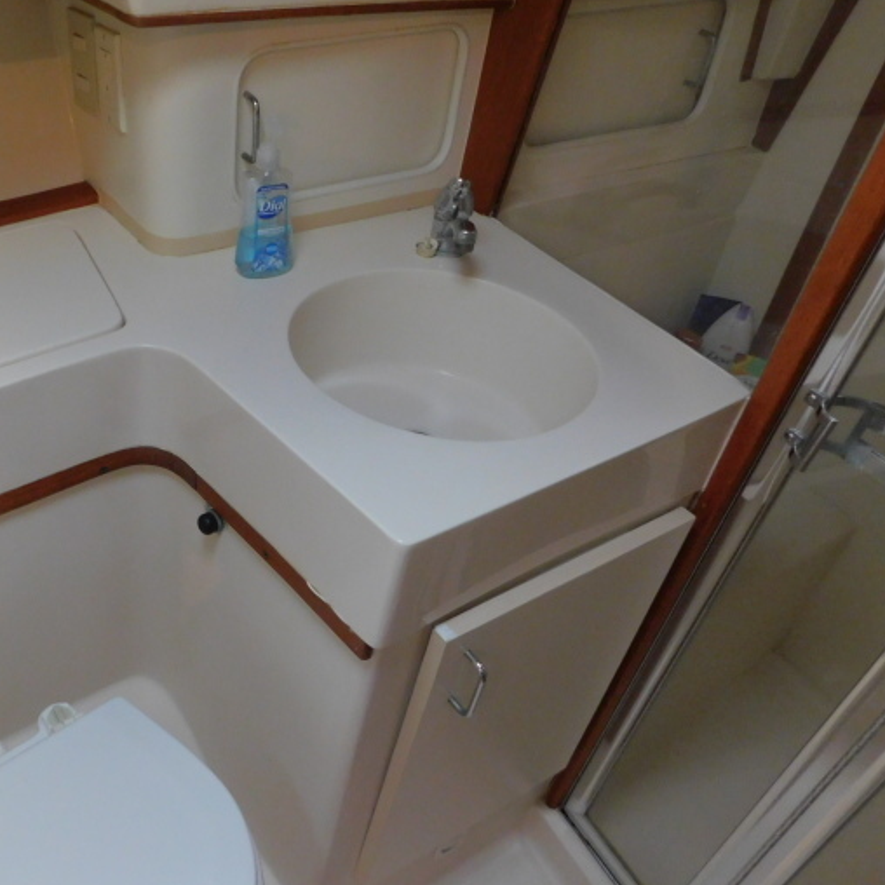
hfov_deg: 49.1
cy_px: 418
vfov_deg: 51.1
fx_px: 926
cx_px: 223
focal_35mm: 32
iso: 400
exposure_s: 1/8
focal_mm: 4
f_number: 3
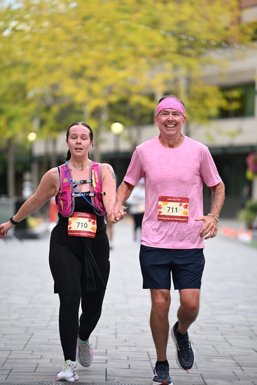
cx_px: 128
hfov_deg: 9.2
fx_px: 1605
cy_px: 192
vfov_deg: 13.7
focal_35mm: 150
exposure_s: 1/1600
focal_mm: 150
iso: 640
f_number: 2.8
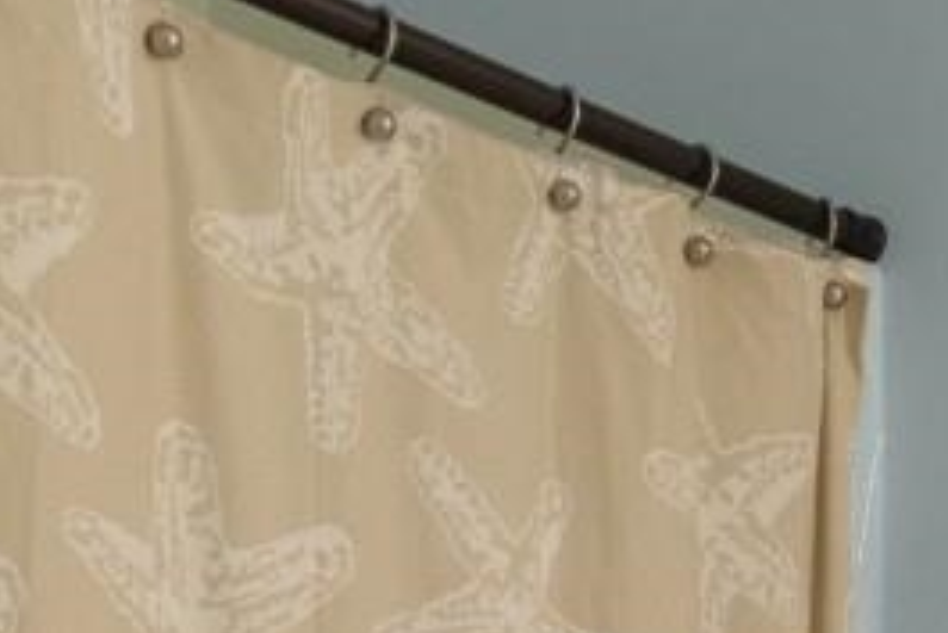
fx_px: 2740
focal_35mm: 104
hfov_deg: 18.1
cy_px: 1184
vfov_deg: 12.0
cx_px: 1284
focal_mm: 11.5
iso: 100
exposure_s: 1/6
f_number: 4.8
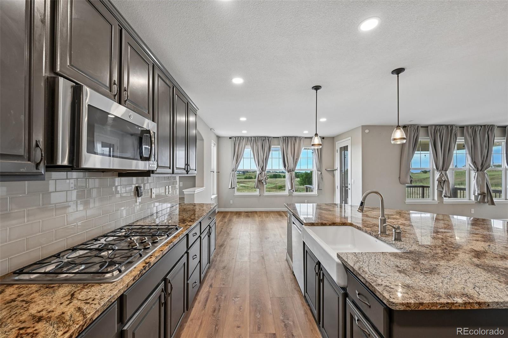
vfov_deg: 81.2
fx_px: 198
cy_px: 169
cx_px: 254
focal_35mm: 14
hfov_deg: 104.3
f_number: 9
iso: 250
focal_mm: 14
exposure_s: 1/15
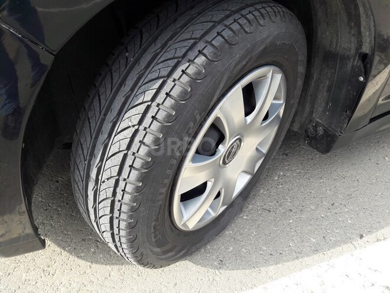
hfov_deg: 63.4
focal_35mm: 28
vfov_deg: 49.7
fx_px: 315
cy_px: 146
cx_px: 195
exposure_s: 1/381
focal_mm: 3.7
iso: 40
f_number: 1.9
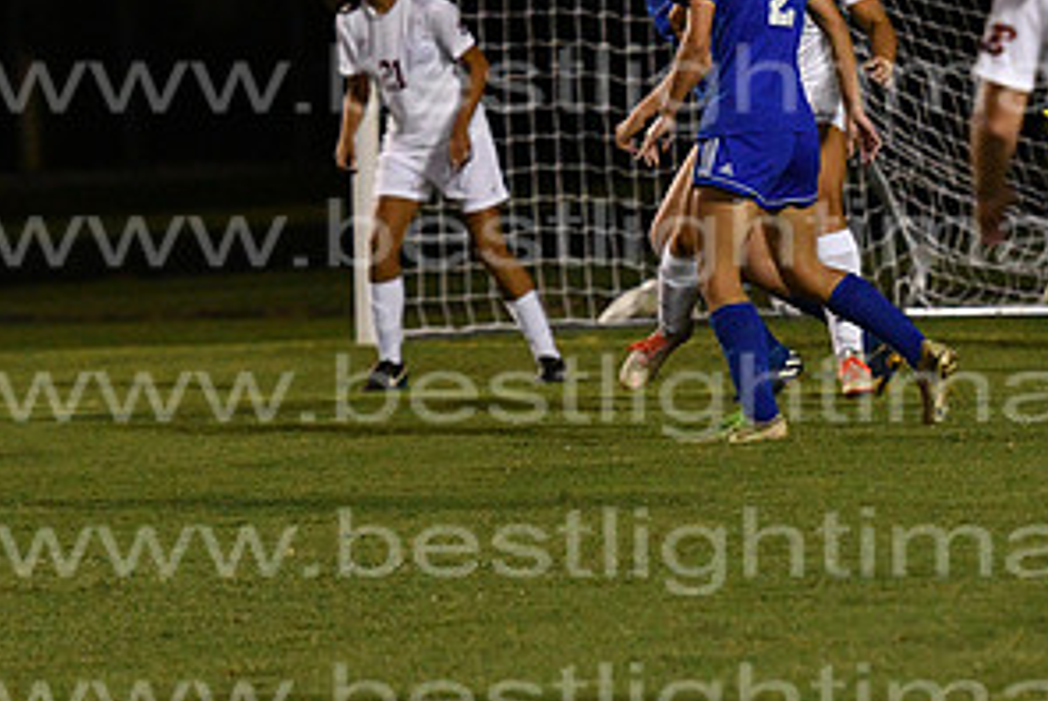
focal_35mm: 411
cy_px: 165
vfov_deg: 3.4
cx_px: 797
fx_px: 11976
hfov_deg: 5.0
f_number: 4
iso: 8000
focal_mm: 140
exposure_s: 1/800
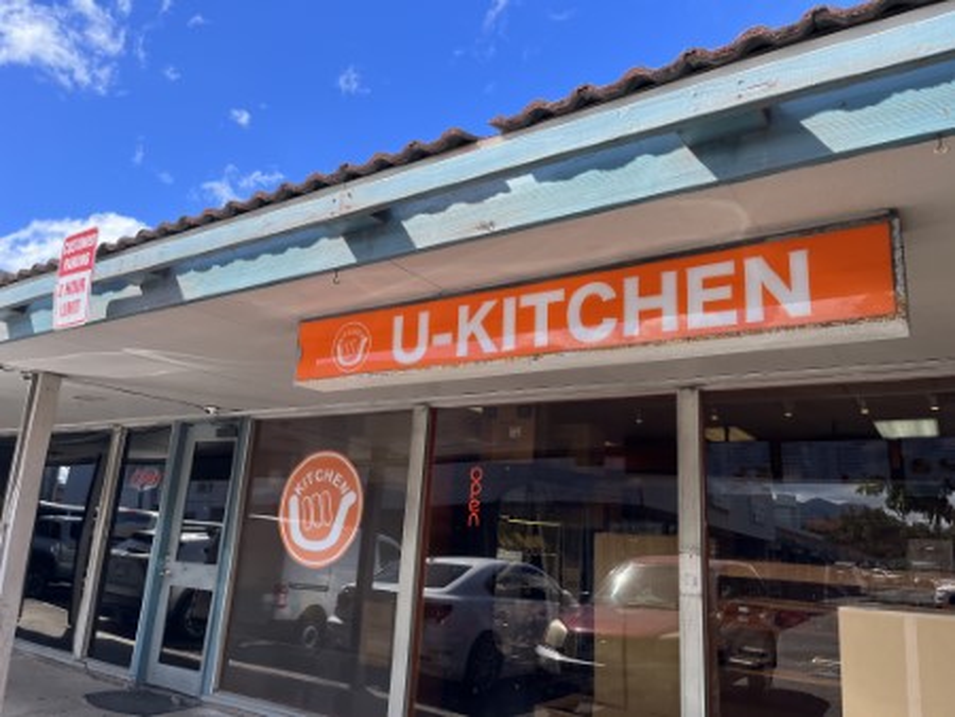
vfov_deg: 53.1
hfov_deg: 67.3
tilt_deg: +13.4
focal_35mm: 26
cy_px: 358
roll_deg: -4.4
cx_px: 478
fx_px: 718
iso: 50
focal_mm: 5.1
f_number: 1.6
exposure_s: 1/1279
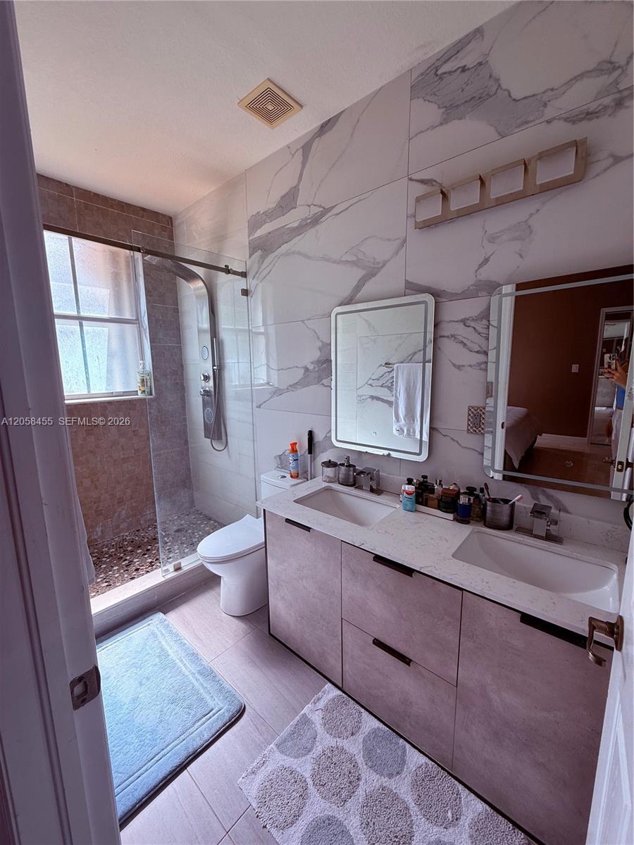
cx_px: 317
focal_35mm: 14
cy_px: 422
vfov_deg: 102.1
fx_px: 342
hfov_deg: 85.7
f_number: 2.2
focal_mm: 2.22
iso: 50
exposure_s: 1/157
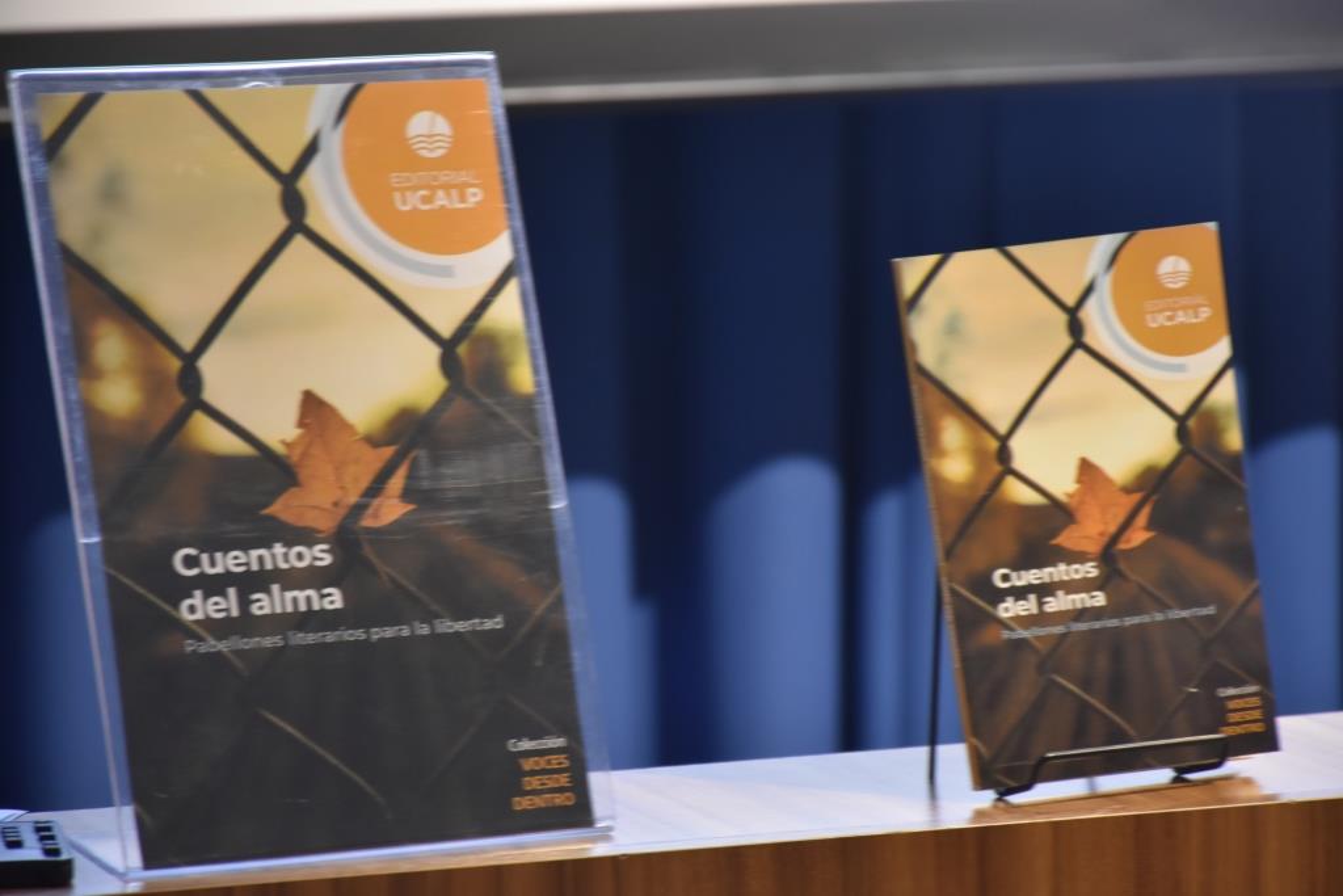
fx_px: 7275
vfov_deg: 7.0
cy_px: 448
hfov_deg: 10.5
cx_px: 672
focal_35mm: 195
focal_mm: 130
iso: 1600
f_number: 5.6
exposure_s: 1/4
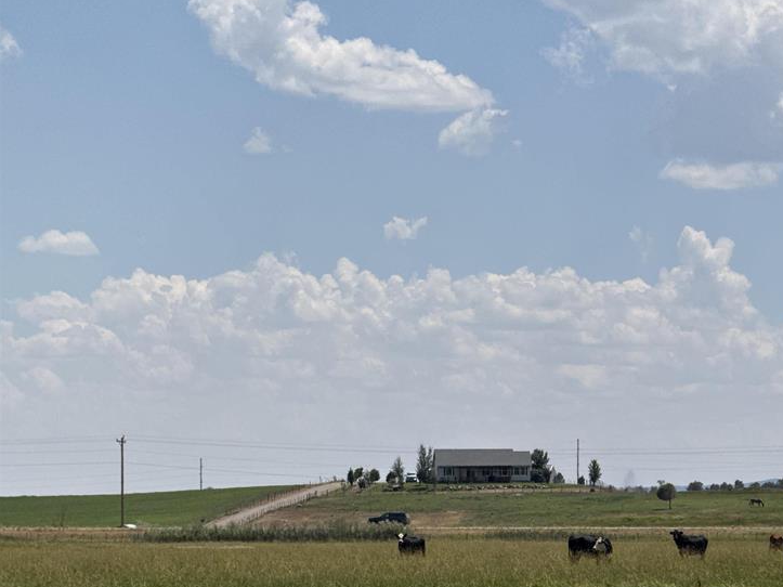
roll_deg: -0.2
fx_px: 3845
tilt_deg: -0.8
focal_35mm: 170
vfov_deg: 8.7
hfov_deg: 11.6
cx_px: 553
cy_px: 378
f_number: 2.8
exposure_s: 1/3509
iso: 50
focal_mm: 15.66
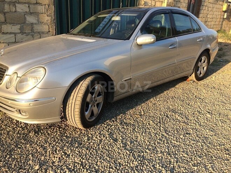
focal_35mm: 29
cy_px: 86
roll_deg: -4.3
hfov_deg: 61.7
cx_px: 116
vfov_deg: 48.2
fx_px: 194
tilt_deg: -21.2
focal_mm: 4.15
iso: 32
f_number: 2.2
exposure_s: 1/554
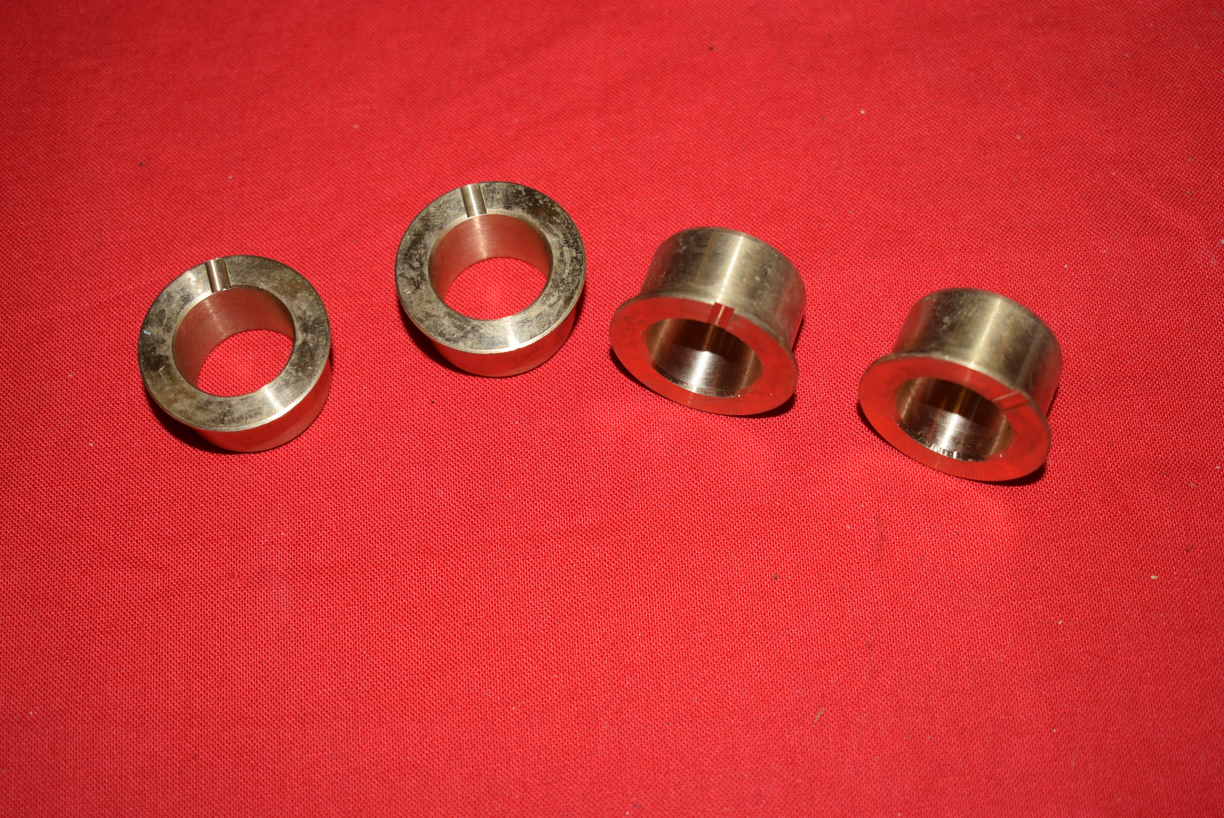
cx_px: 612
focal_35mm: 57
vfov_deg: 23.8
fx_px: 1939
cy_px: 409
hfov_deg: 35.0
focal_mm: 38
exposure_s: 1/160
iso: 125
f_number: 5.6
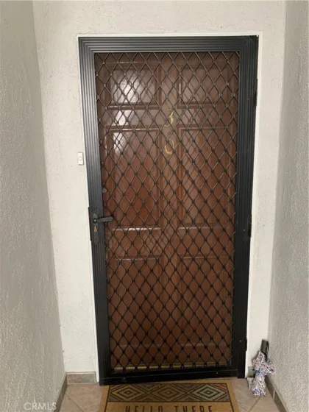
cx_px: 154
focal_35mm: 26
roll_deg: +1.0
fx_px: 309
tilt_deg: -11.2
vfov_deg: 67.3
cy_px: 206
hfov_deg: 53.1
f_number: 1.8
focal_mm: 4.25
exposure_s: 1/60
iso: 200
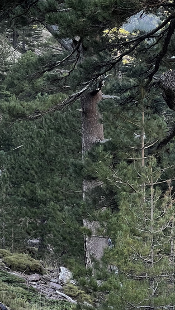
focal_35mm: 181
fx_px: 1492
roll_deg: +0.2
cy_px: 67
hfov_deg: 6.7
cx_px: 209
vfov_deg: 11.9
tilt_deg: +8.3
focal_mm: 9
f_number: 2.8
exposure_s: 1/99
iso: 50
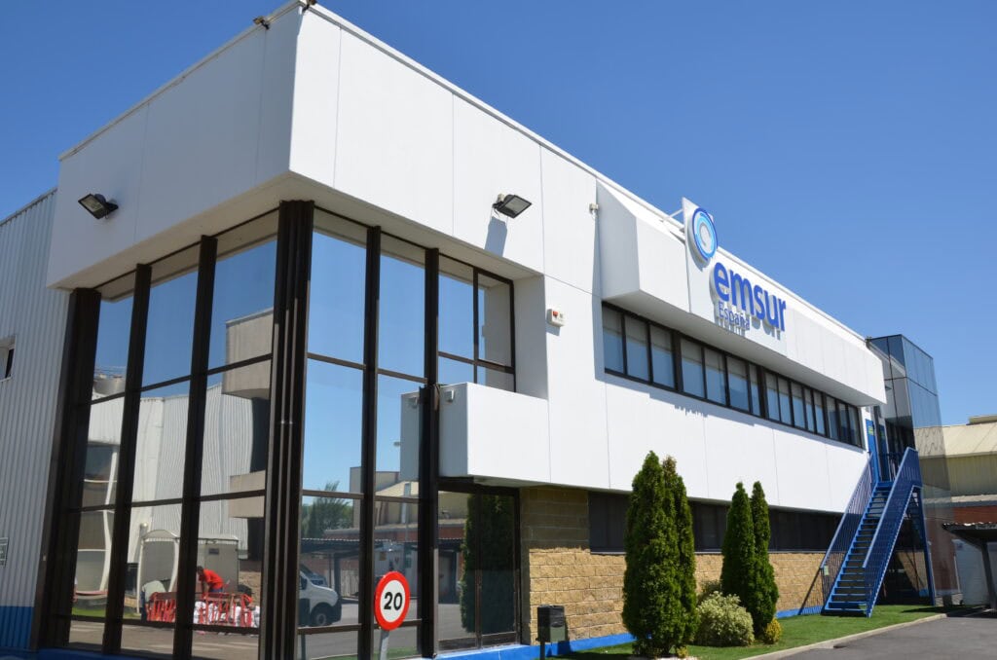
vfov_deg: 43.4
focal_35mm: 30
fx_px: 829
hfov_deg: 62.0
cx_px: 498
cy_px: 330
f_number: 9
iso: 100
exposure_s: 1/320
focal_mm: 20
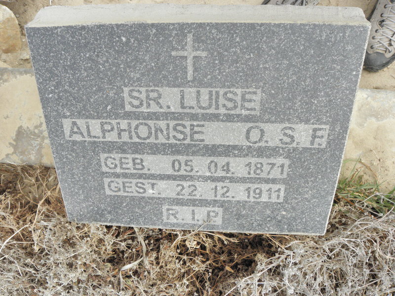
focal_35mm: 27
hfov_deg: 65.3
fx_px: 308
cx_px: 198
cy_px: 148
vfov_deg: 51.4
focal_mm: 4.83
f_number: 5.6
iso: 200
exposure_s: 1/320
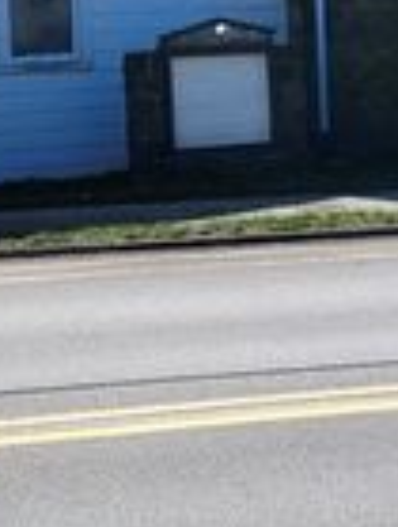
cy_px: 131
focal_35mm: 110
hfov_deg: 13.5
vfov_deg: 17.7
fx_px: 1679
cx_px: 163
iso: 25
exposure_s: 1/1542
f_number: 1.8
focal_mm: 5.54
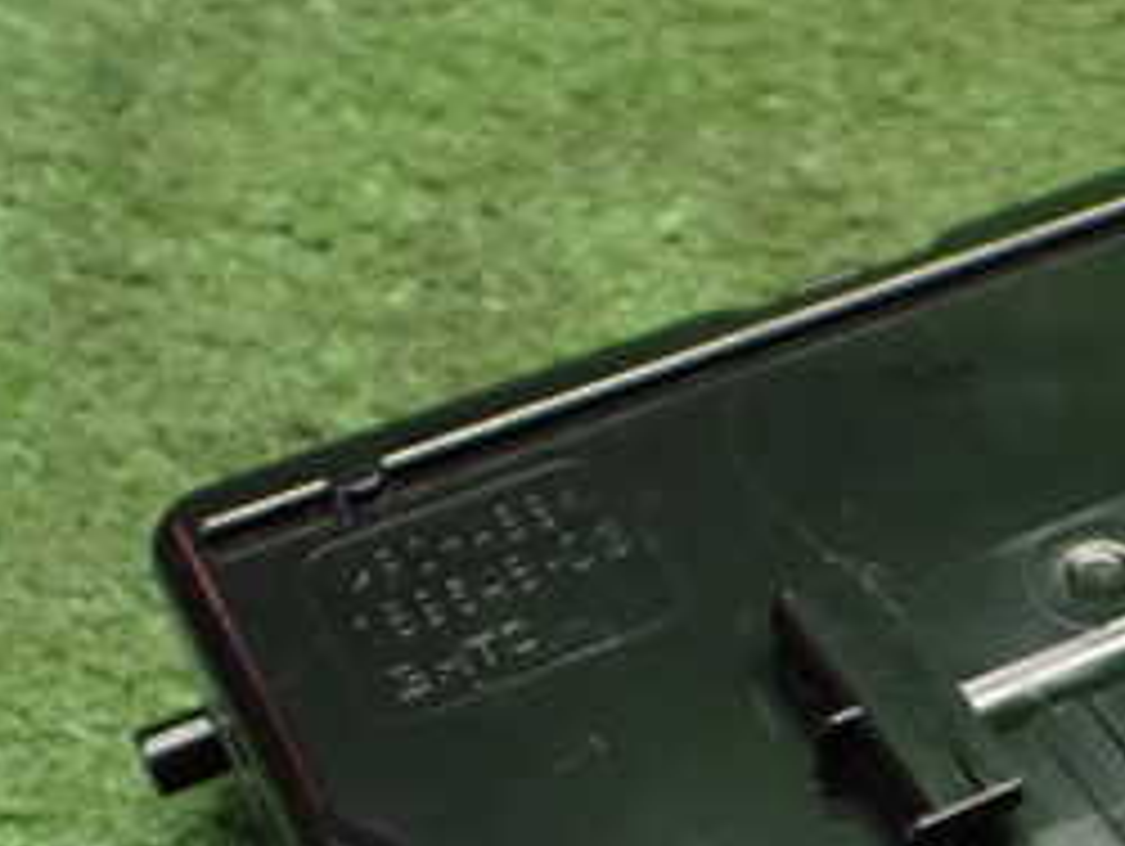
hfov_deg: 25.7
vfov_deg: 19.7
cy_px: 891
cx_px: 1112
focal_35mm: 72
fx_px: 2342
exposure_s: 1/100
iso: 800
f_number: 2.3
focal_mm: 5.4
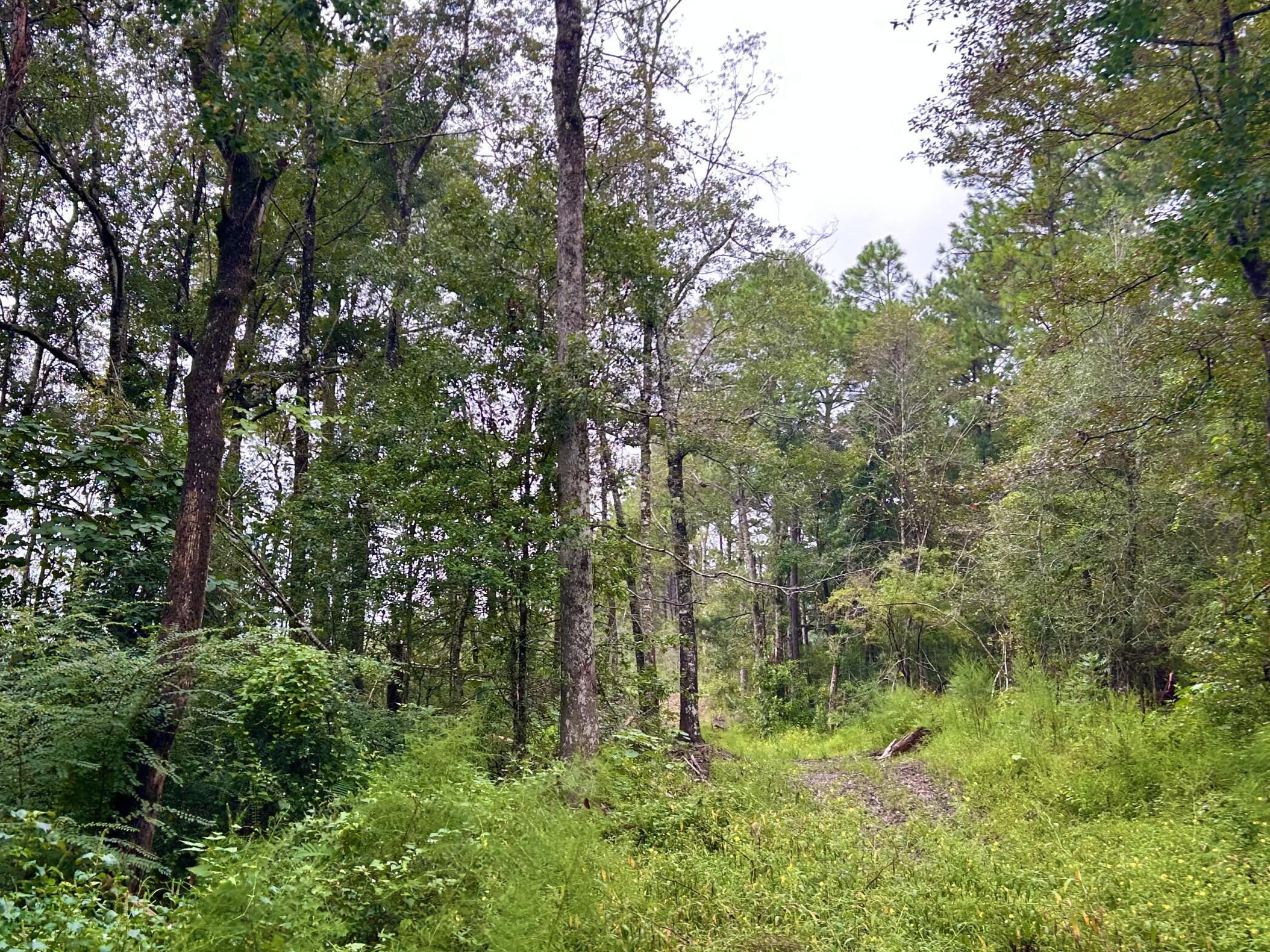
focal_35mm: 37
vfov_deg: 38.7
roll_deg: +2.1
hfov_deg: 49.9
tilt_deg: +13.2
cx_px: 530
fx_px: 1357
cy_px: 478
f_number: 1.5
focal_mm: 5.7
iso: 40
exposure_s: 1/283
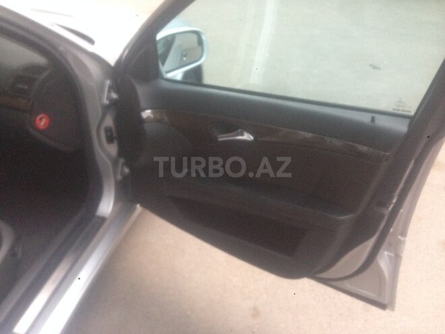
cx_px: 222
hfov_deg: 55.4
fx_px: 424
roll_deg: +0.6
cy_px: 167
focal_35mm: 33
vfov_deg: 42.9
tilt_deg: -28.1
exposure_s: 1/20
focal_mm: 4.12
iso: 250
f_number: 2.4
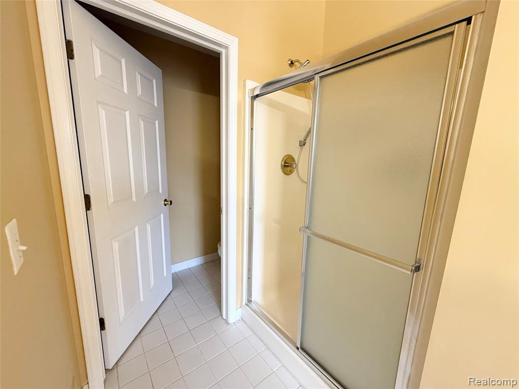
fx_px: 210
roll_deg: -1.2
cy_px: 194
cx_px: 260
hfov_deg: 102.1
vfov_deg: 85.7
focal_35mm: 14
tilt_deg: -9.4
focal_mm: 2.22
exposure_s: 1/60
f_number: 2.2
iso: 250
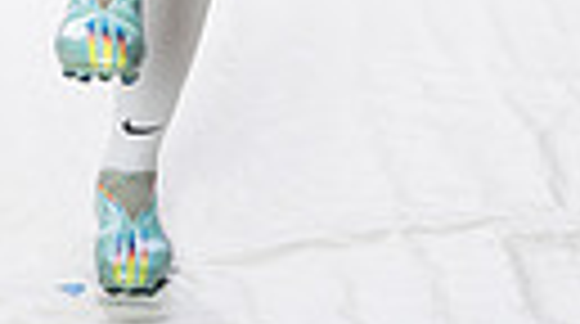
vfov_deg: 6.1
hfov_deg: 11.7
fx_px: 2809
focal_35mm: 183
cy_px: -652
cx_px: 54
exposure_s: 1/250
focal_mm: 50
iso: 800
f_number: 8
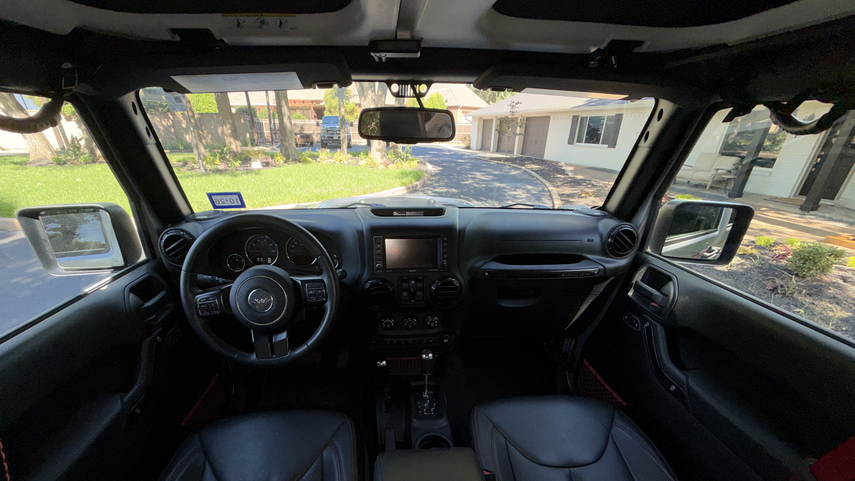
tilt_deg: -30.0
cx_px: 412
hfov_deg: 99.3
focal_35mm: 16
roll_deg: +0.6
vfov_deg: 65.0
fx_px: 363
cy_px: 327
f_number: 2.2
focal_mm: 2.22
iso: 32
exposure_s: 1/121
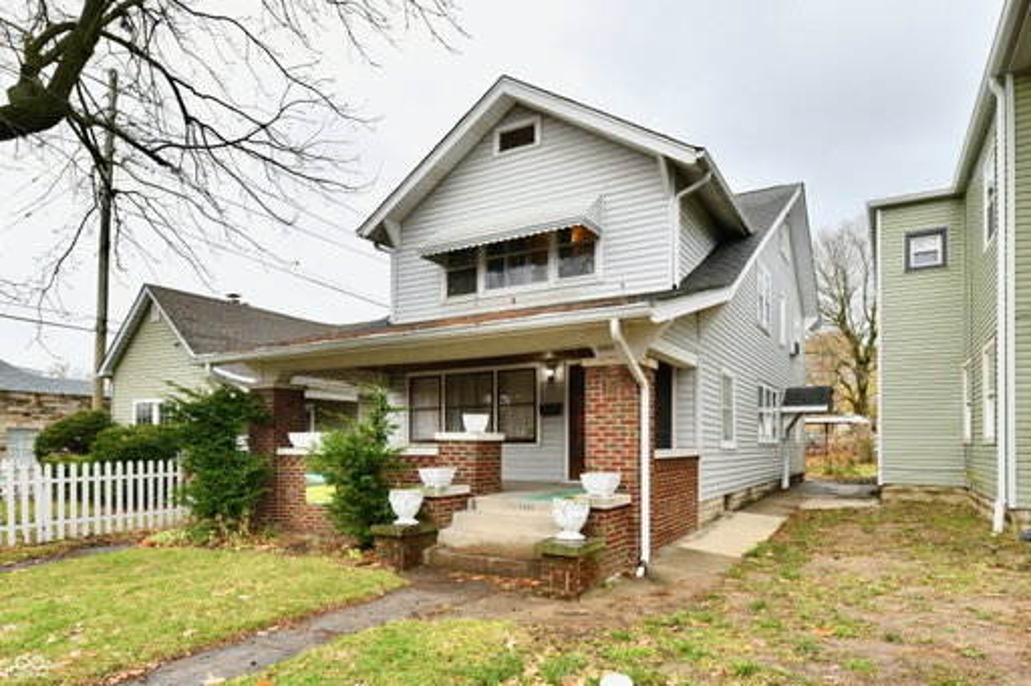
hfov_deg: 104.3
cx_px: 516
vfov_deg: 81.2
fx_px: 401
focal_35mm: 14
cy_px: 343
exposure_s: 1/125
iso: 640
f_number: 5.6
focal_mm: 14
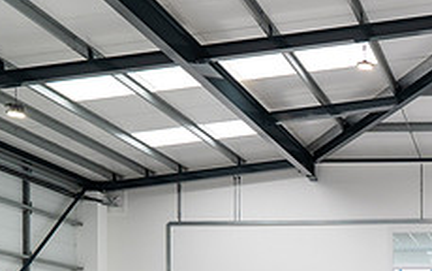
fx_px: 636
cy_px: 272
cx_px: 517
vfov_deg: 23.0
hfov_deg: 31.5
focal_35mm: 54
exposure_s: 1/80
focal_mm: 21
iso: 640
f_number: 4
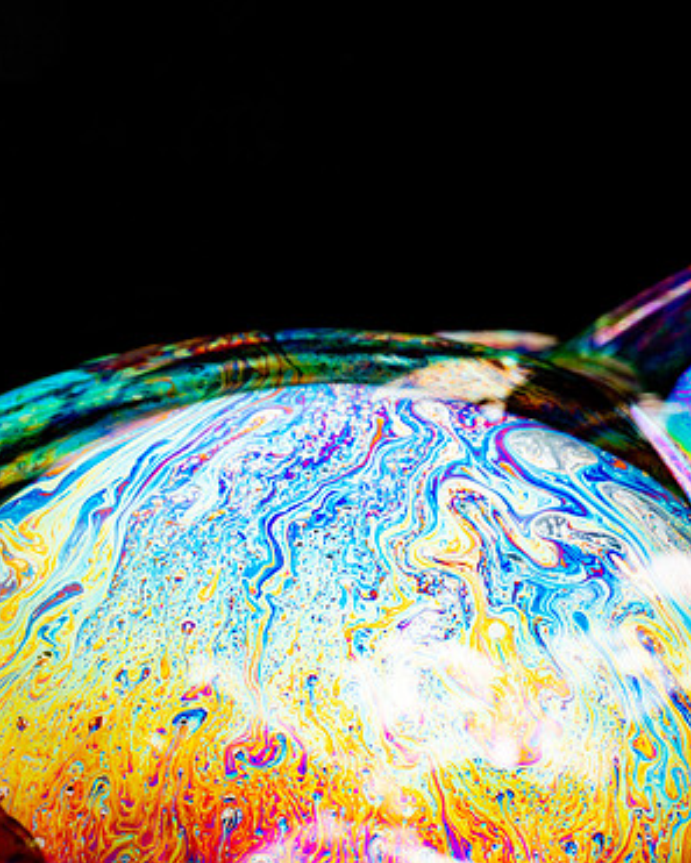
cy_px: 429
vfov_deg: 14.6
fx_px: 3373
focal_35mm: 132
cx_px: 586
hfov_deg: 11.6
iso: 100
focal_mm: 90
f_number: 22
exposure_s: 1/50
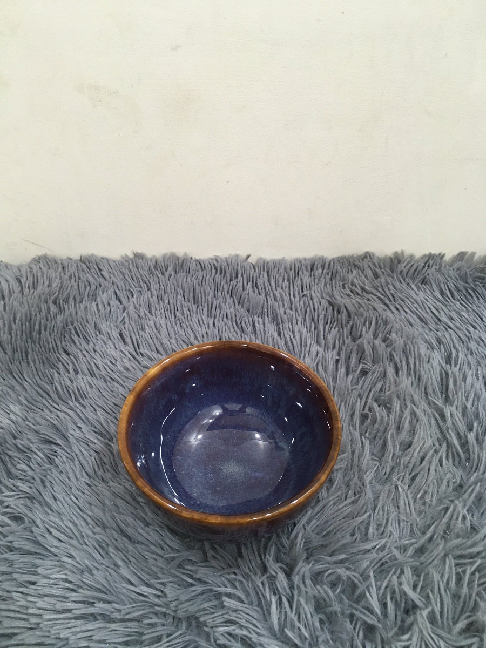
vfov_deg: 61.7
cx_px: 243
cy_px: 324
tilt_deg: -44.1
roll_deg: -2.0
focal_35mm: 29
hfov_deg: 48.2
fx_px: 543
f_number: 2.2
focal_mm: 4.15
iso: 125
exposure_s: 1/33
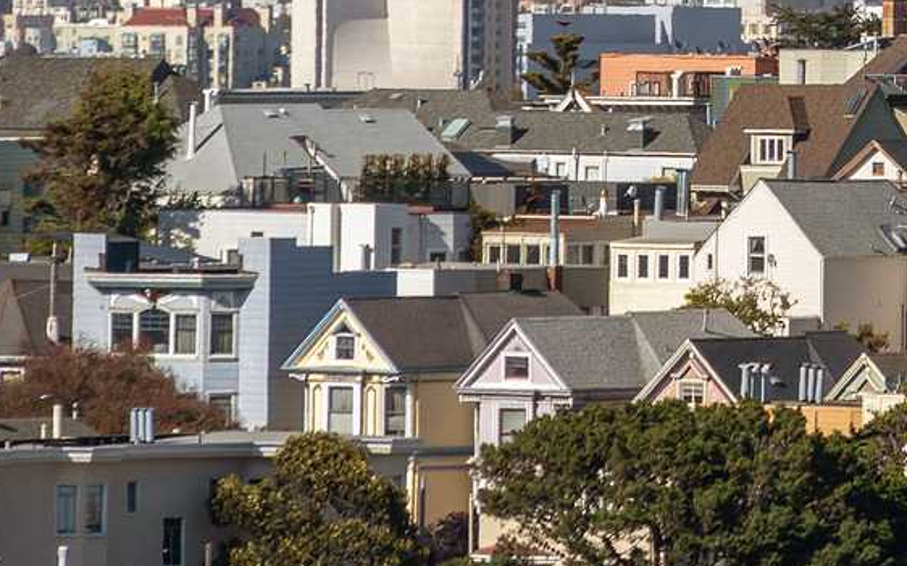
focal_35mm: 721
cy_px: -530
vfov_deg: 1.8
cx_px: 1399
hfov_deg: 2.9
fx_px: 17819
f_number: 8
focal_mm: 194
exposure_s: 1/400
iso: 100
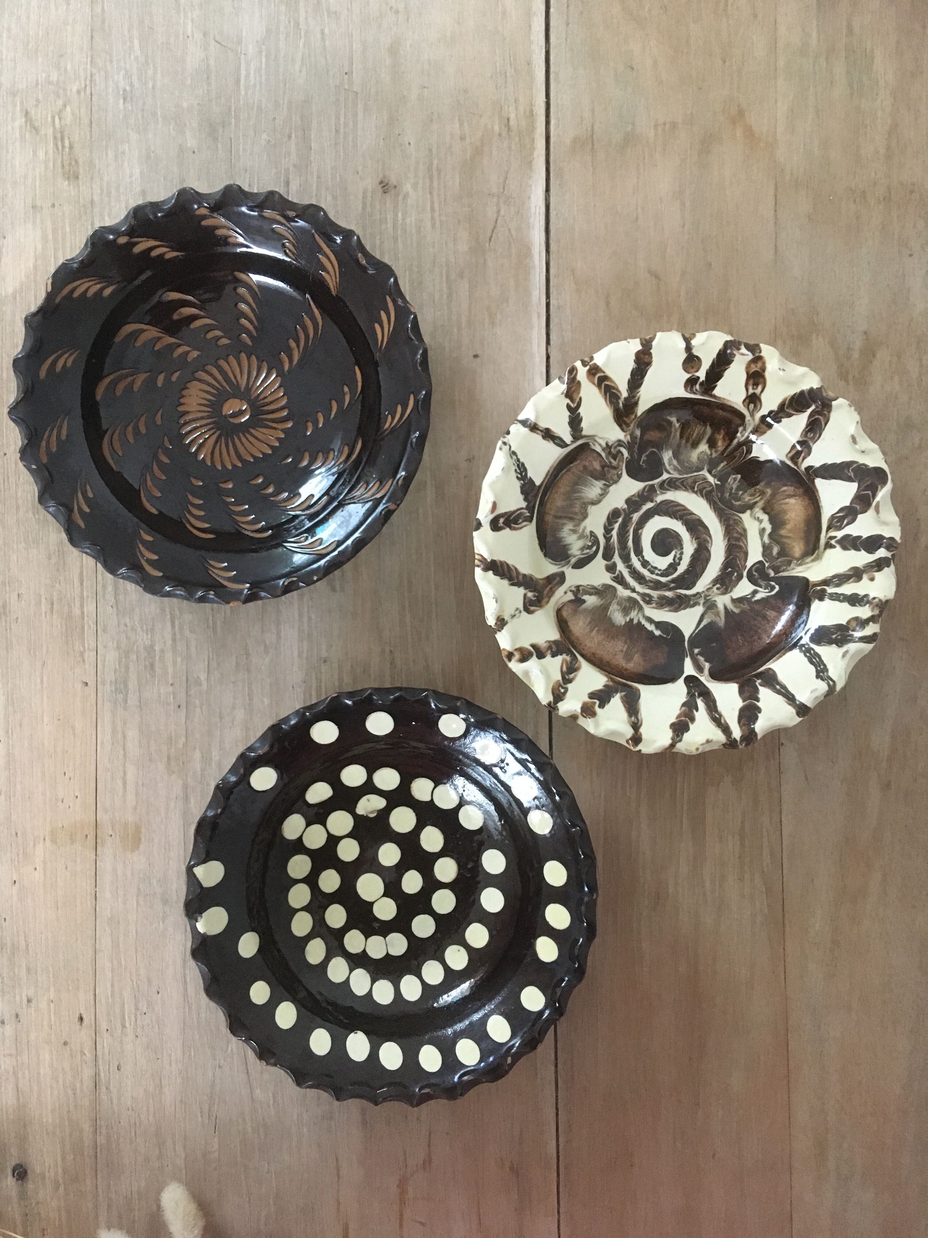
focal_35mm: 29
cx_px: 464
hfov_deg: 48.2
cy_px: 619
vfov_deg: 61.7
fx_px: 1037
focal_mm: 4.15
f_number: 2.2
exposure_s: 1/17
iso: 250
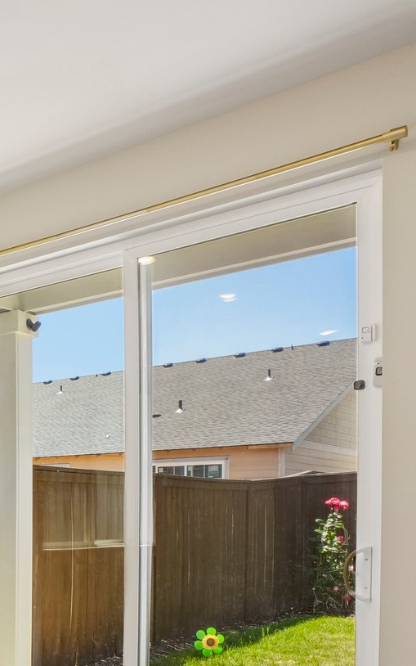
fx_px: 743
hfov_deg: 23.7
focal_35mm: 41
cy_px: 511
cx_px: -232
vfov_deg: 46.2
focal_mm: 16
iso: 400
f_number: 9
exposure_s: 1/100
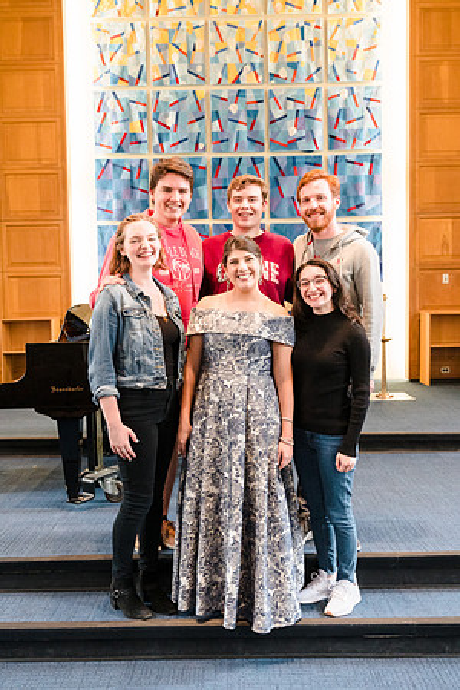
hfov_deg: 35.9
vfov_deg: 51.9
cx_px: 230
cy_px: 345
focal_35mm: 37
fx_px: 709
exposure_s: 1/125
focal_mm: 37
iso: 6400
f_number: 5.6
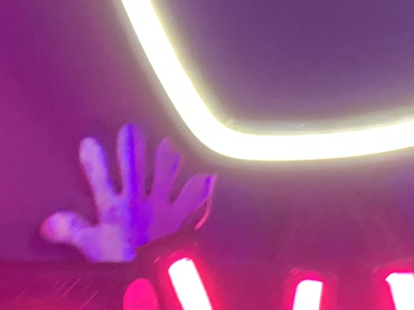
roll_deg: +0.7
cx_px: -161
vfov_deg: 9.6
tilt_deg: +1.5
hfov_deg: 12.3
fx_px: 1854
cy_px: 98
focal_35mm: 155
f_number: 1.8
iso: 400
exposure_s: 1/60
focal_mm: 4.25
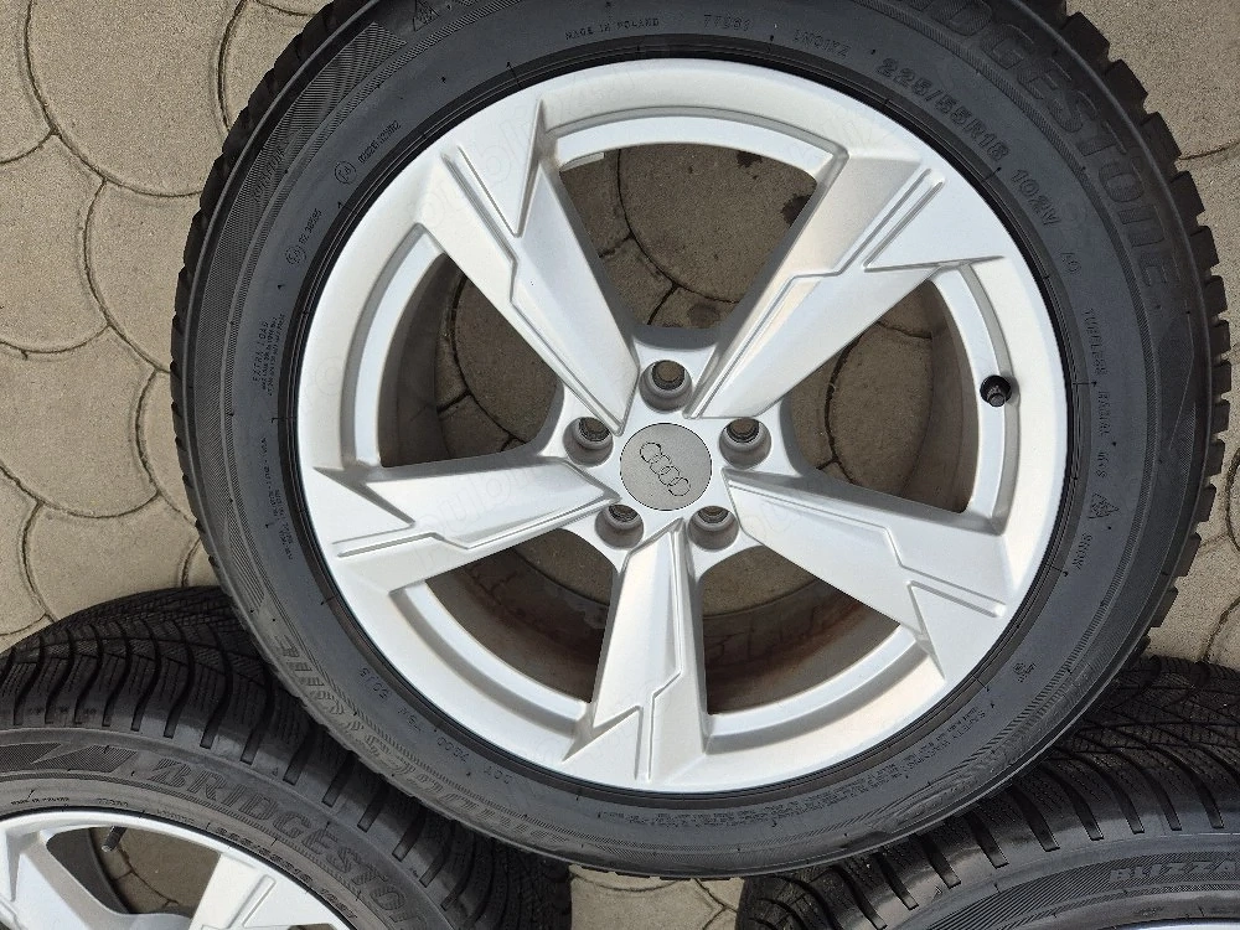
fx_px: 824
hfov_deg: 73.9
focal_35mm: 23
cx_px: 620
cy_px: 465
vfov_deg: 58.9
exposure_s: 1/182
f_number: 1.8
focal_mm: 5.4
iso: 125
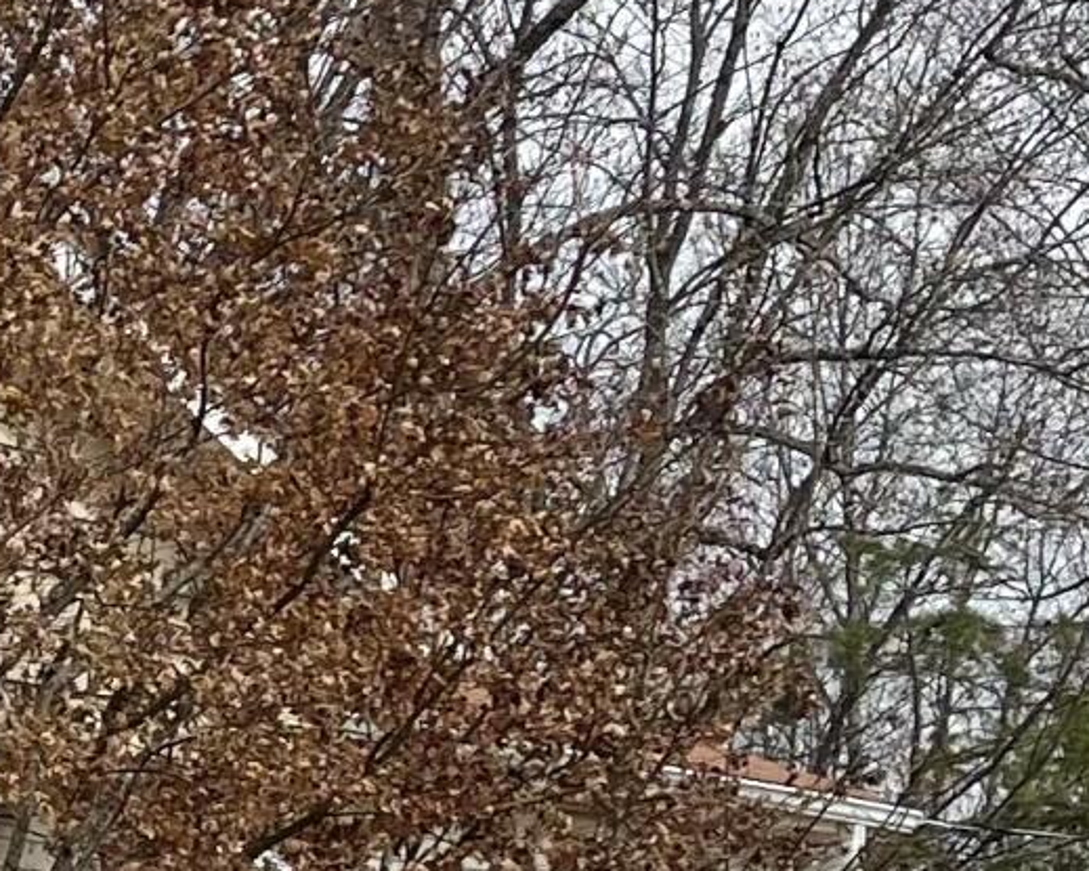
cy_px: 957
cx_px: -1009
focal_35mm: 141
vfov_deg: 10.8
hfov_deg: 12.3
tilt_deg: +4.7
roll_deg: +1.1
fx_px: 4544
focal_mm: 5.1
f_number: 1.6
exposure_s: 1/3922
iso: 32
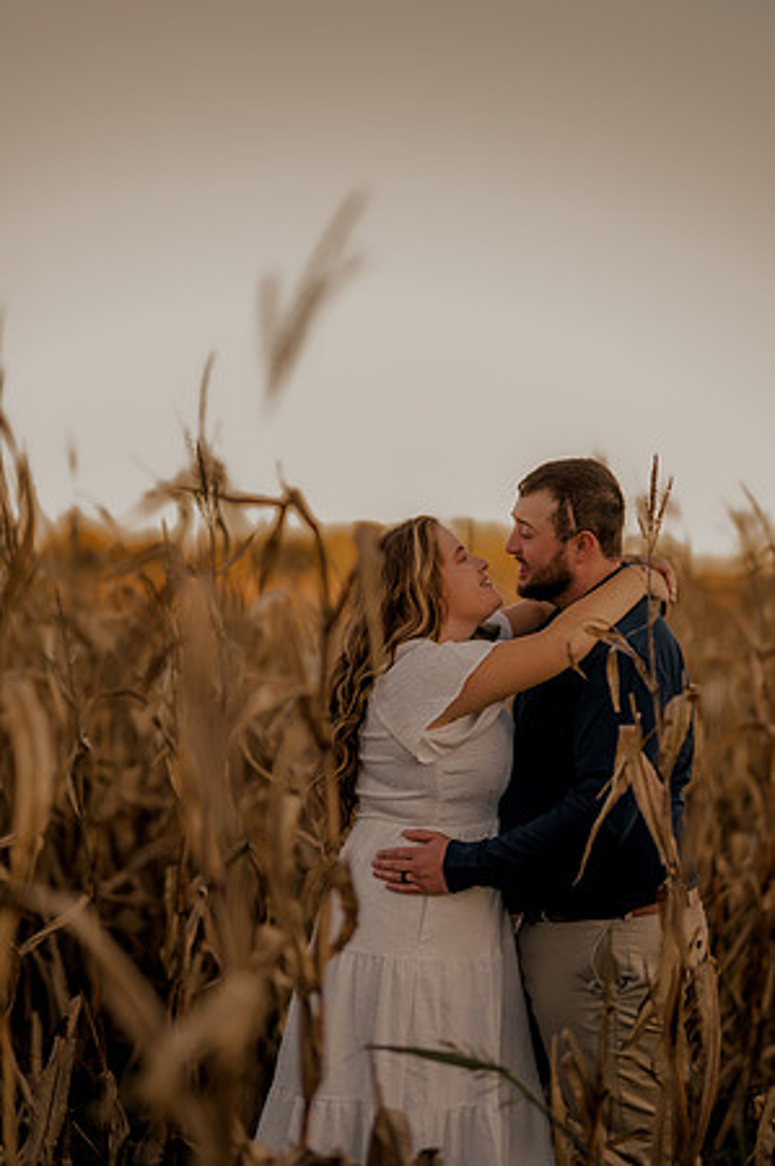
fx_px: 2751
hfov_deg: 16.0
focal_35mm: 85
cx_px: 388
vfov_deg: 23.9
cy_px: 583
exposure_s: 1/320
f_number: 1.4
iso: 50
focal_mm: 85
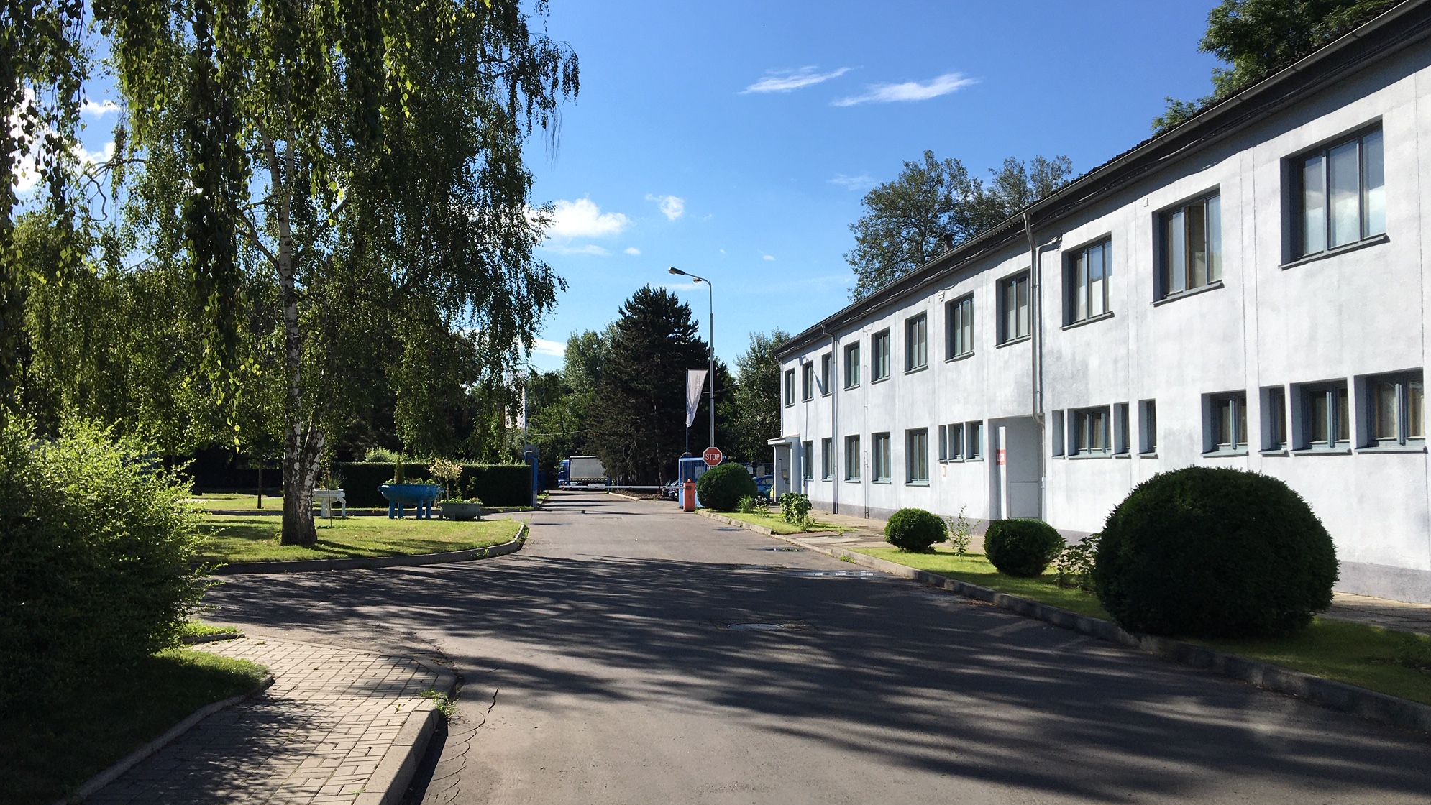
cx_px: 709
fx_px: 1214
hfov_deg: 61.0
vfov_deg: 36.7
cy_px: 405
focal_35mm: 32
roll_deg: -0.2
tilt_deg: +3.2
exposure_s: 1/2024
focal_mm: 4.15
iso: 25
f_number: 2.2
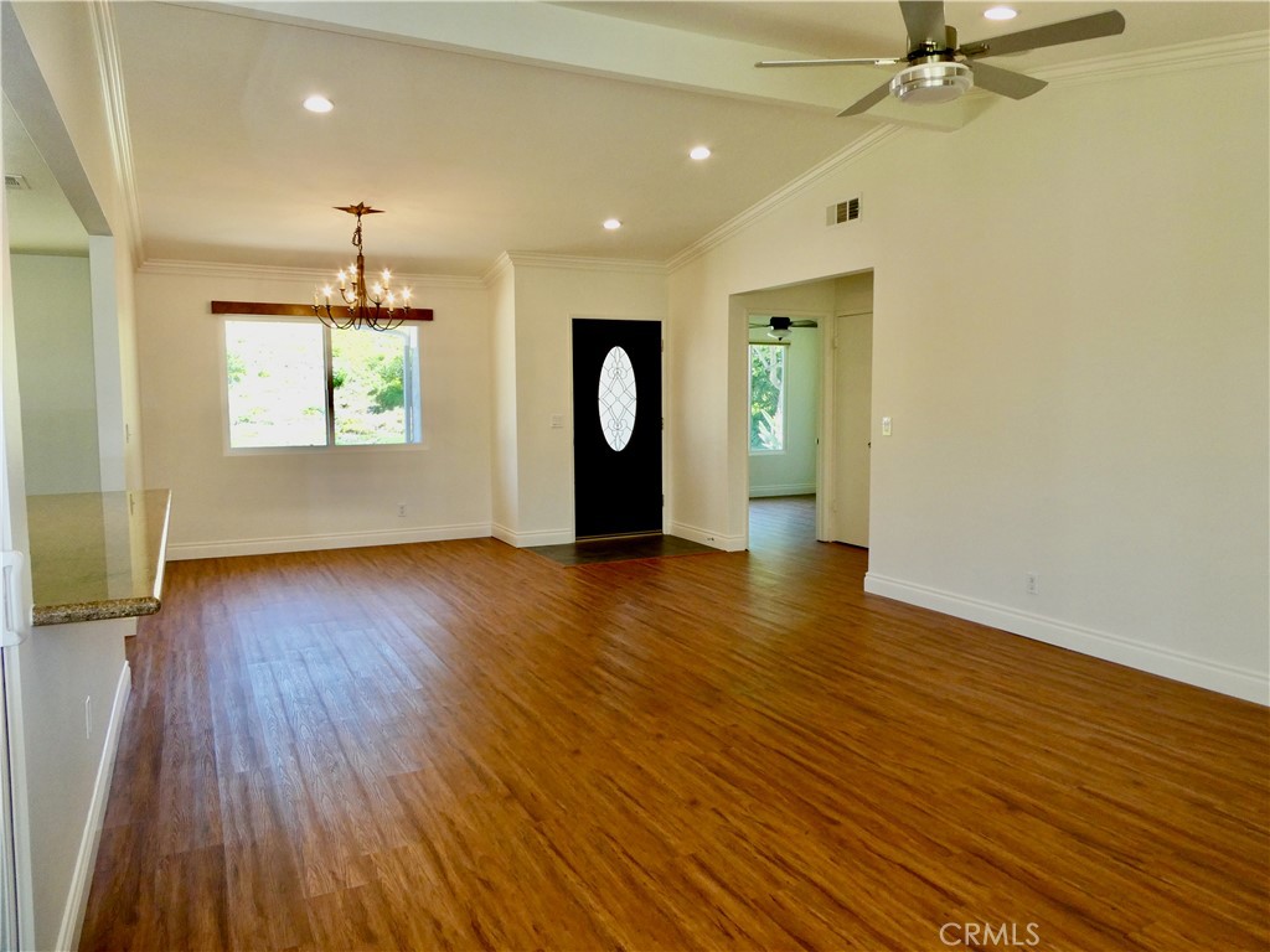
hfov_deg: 71.6
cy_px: 476
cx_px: 635
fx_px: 881
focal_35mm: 24
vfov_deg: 56.8
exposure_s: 1/60
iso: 125
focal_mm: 4.3
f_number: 3.3
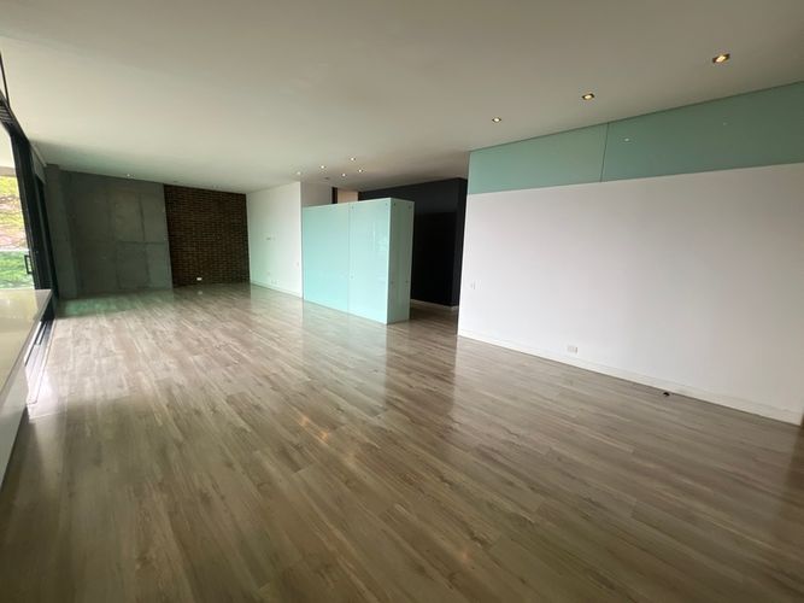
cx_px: 402
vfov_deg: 89.9
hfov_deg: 106.2
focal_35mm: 13
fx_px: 302
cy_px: 302
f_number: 1.8
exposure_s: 1/120
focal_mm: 1.57
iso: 50
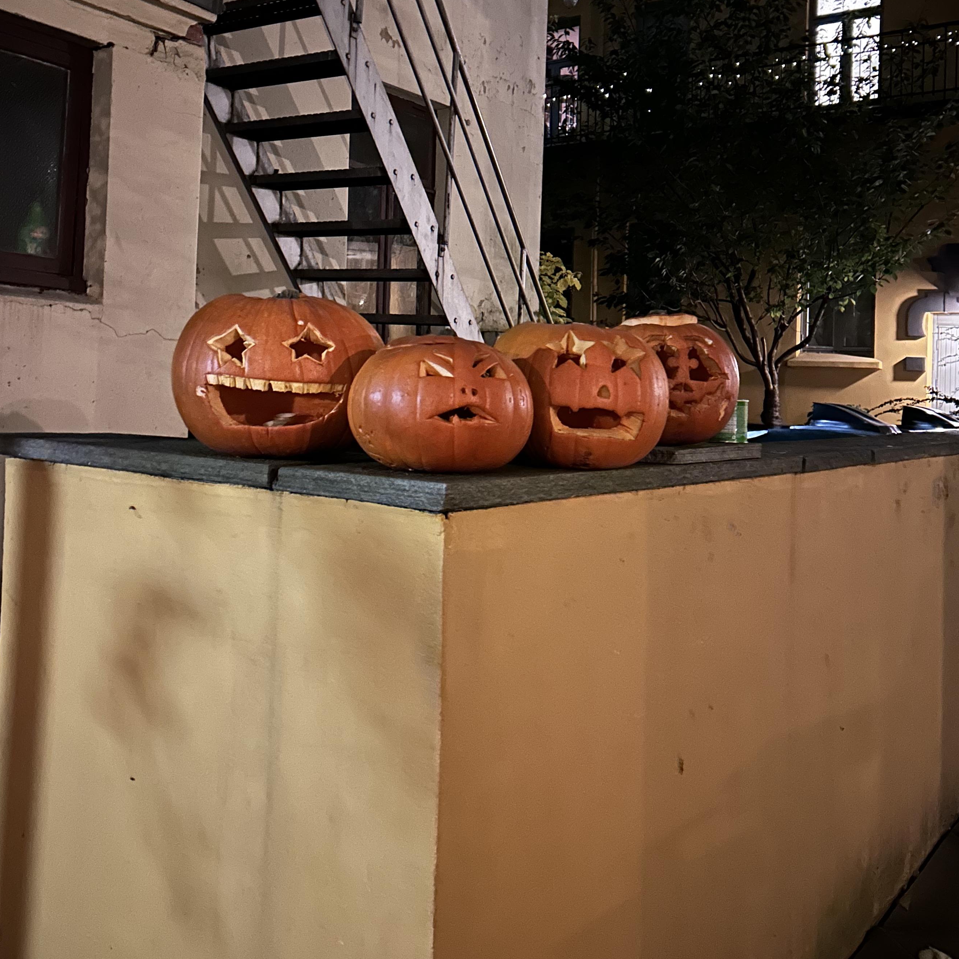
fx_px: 1097
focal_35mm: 35
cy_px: 355
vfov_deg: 46.8
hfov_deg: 47.2
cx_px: 458
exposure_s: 1/9
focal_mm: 5.7
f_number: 1.5
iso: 1250
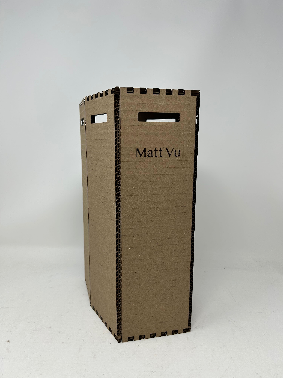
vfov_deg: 67.3
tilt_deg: -10.1
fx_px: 283
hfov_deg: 53.1
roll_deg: -0.6
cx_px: 142
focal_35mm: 26
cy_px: 189
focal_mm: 5.7
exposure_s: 1/291
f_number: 1.5
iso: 40
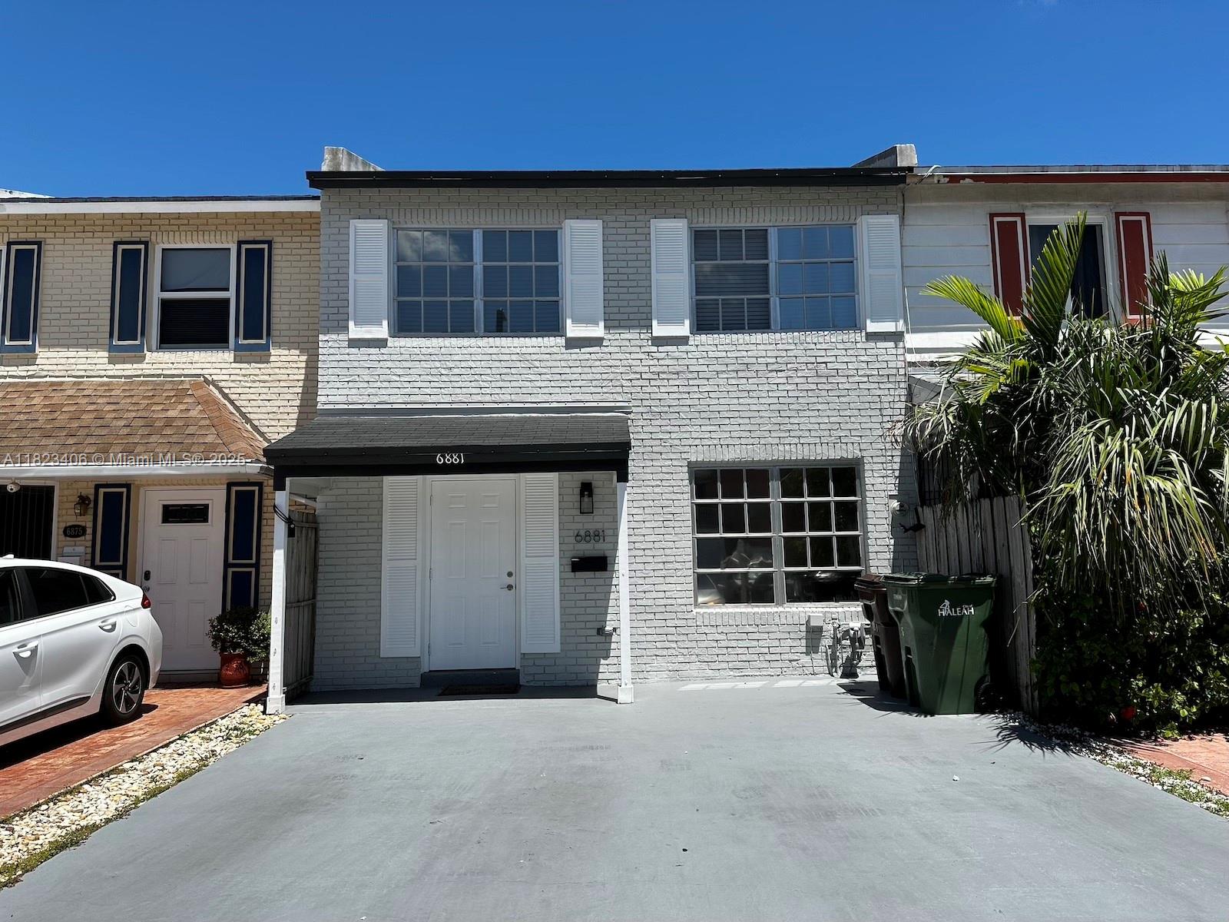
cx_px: 614
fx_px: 852
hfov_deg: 71.6
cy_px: 461
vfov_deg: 56.8
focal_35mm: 24
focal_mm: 6.86
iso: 80
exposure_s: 1/4545
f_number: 1.78
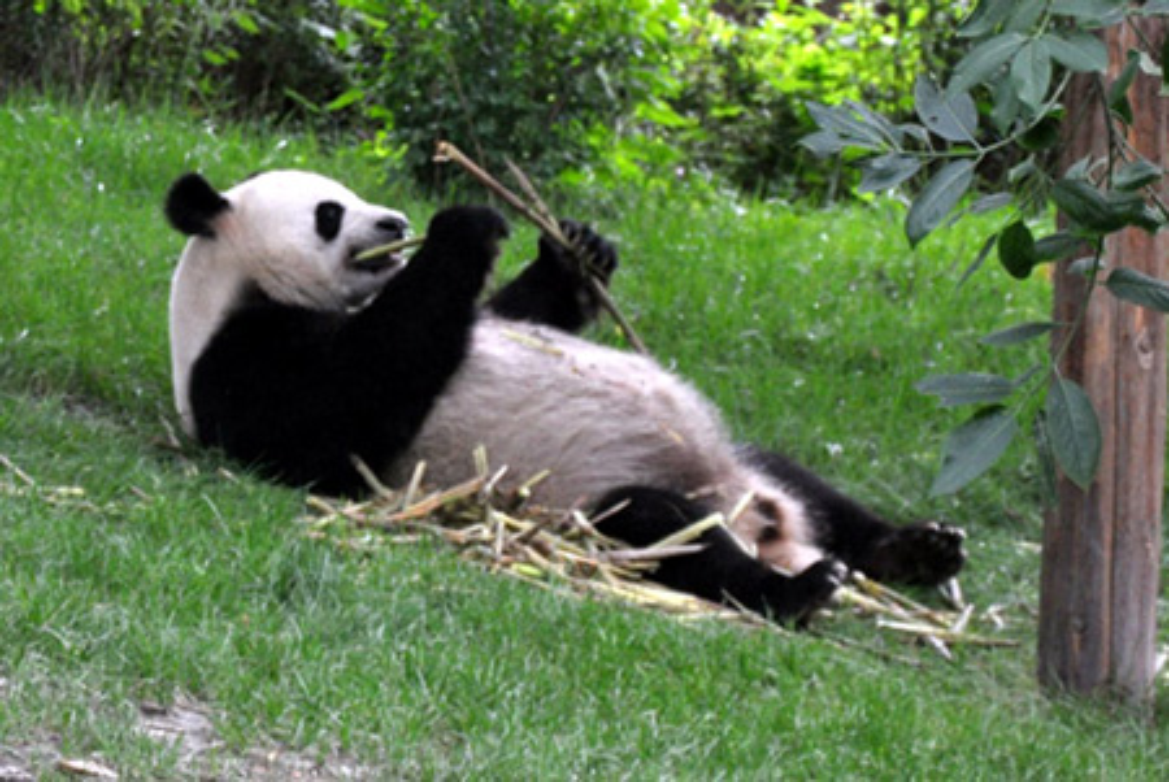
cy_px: 391
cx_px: 584
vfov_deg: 8.7
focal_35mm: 158
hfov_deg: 13.0
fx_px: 5119
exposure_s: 1/125
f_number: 5.6
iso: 800
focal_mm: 105
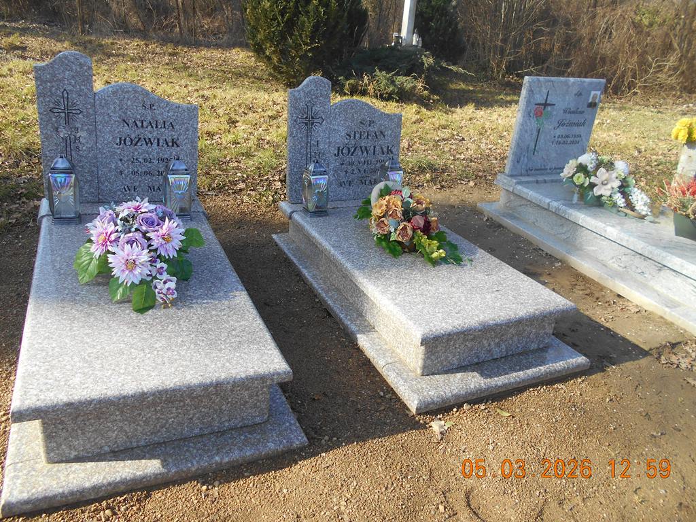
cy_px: 261
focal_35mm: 26
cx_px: 348
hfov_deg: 67.3
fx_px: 523
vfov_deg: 53.1
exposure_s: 1/320
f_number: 3.2
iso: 80
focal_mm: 4.6
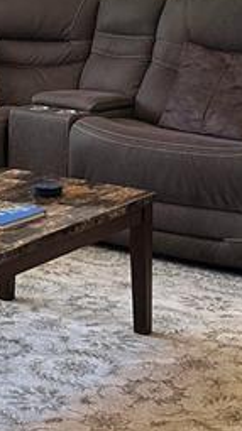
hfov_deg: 11.0
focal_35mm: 105
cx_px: -146
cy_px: 69
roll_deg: +0.3
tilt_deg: -6.9
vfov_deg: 20.1
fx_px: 1201
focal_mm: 6.86
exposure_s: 1/60
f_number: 1.78
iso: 200
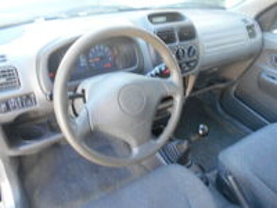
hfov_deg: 67.3
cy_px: 104
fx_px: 208
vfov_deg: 53.1
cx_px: 138
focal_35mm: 26
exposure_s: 1/30
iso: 250
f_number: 3.2
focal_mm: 4.6
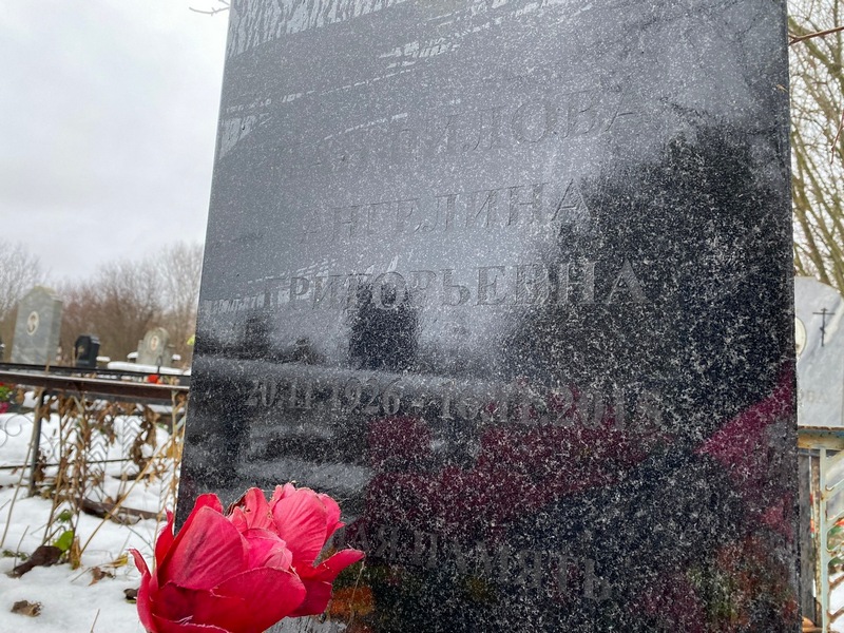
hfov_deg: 67.3
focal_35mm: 26
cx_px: 422
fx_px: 634
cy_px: 316
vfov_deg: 53.1
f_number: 1.8
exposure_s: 1/121
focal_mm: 4.25
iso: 125
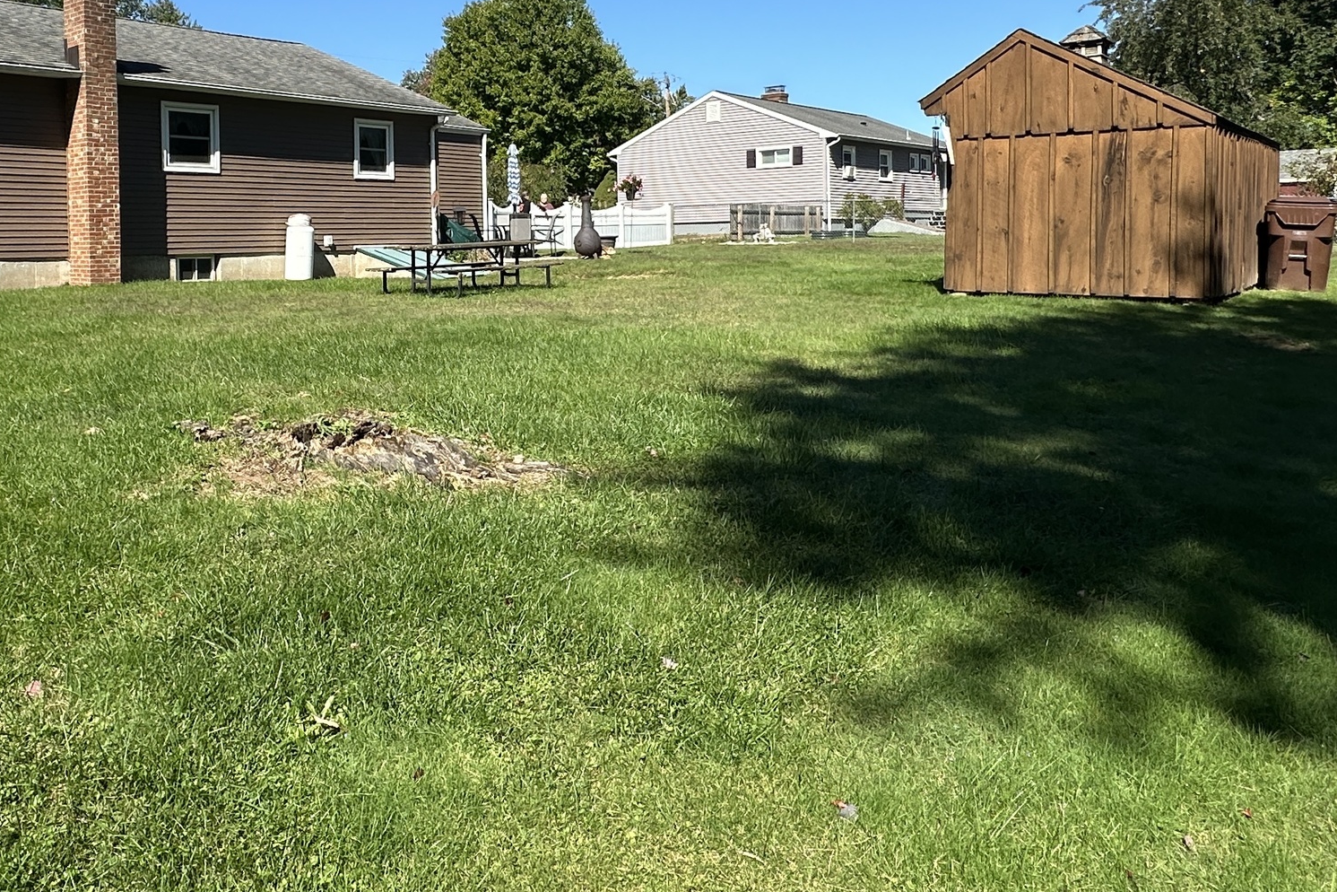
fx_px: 1114
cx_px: 406
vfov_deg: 42.7
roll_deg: +0.5
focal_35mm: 30
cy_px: 260
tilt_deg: +0.0
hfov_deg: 59.9
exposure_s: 1/1618
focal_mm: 2.22
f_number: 2.2
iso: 50
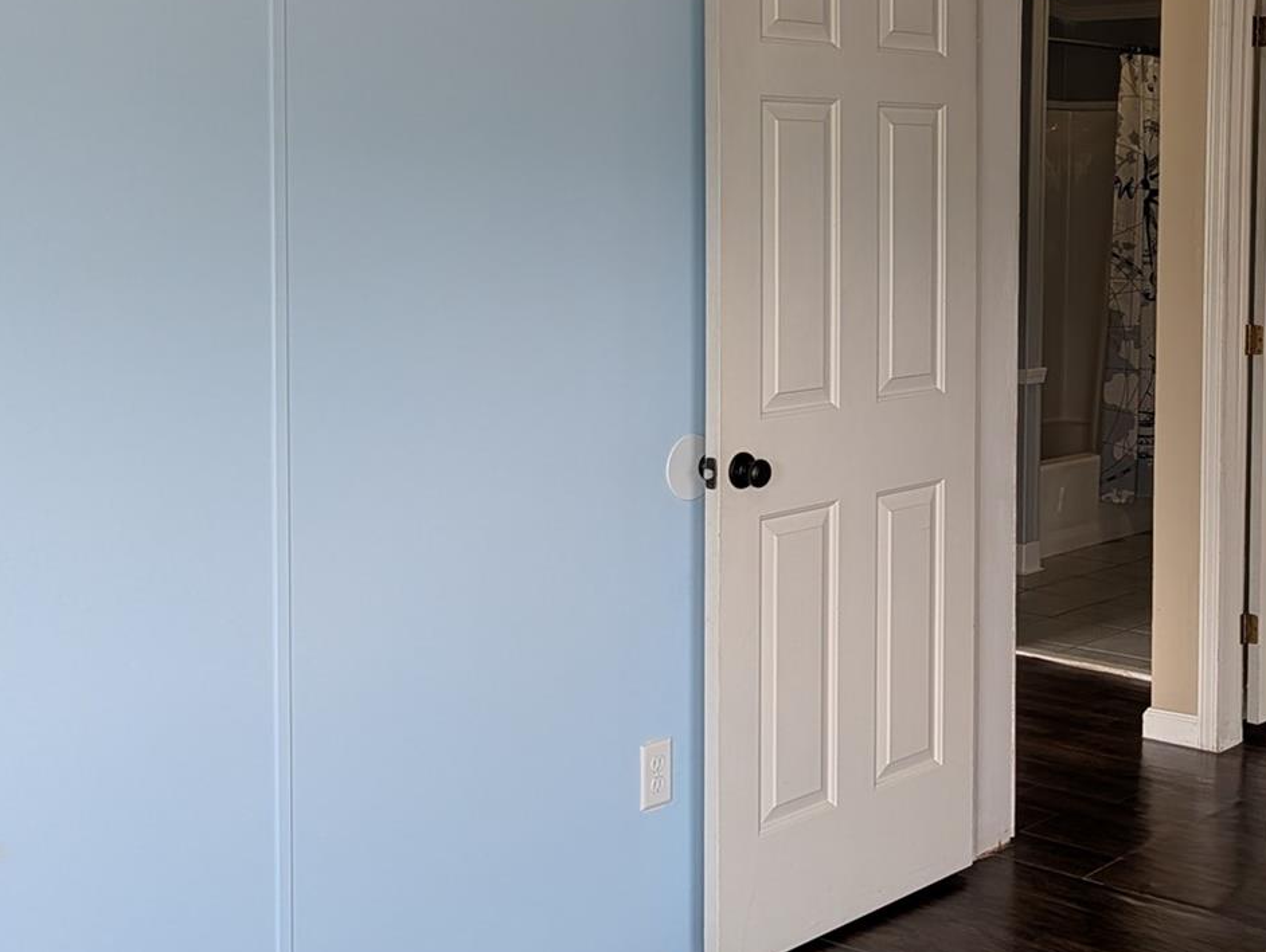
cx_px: 1000
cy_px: 305
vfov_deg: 27.9
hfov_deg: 35.7
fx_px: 1904
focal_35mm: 52
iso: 82
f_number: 1.68
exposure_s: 1/61.6
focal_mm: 6.9
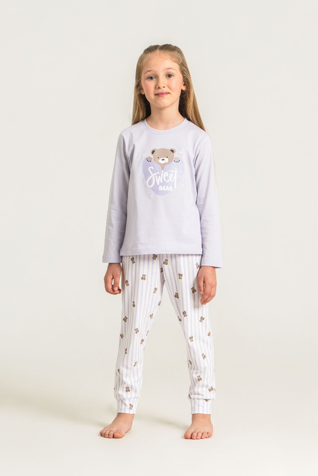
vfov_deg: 18.9
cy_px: 238
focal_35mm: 108
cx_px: 159
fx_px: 1431
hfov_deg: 12.7
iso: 200
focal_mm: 72
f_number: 10
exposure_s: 1/160
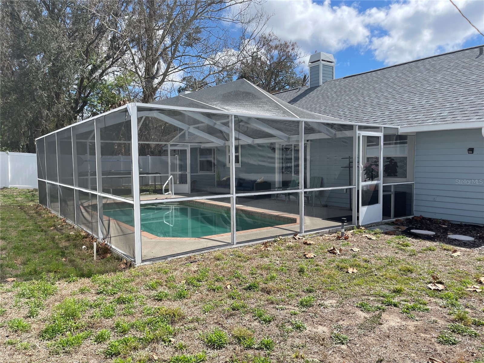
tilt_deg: -4.6
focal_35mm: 25
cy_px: 182
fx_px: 350
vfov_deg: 54.9
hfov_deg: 69.4
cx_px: 242
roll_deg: +0.4
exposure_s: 1/3003
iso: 32
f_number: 1.6
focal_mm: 5.1
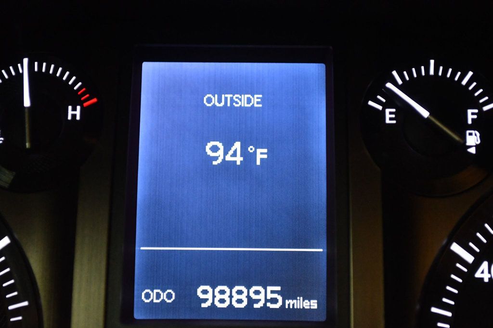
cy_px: 164
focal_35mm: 75
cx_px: 246
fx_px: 1027
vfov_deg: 18.2
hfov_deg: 27.0
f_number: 5.6
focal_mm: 50
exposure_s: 1/60
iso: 5000
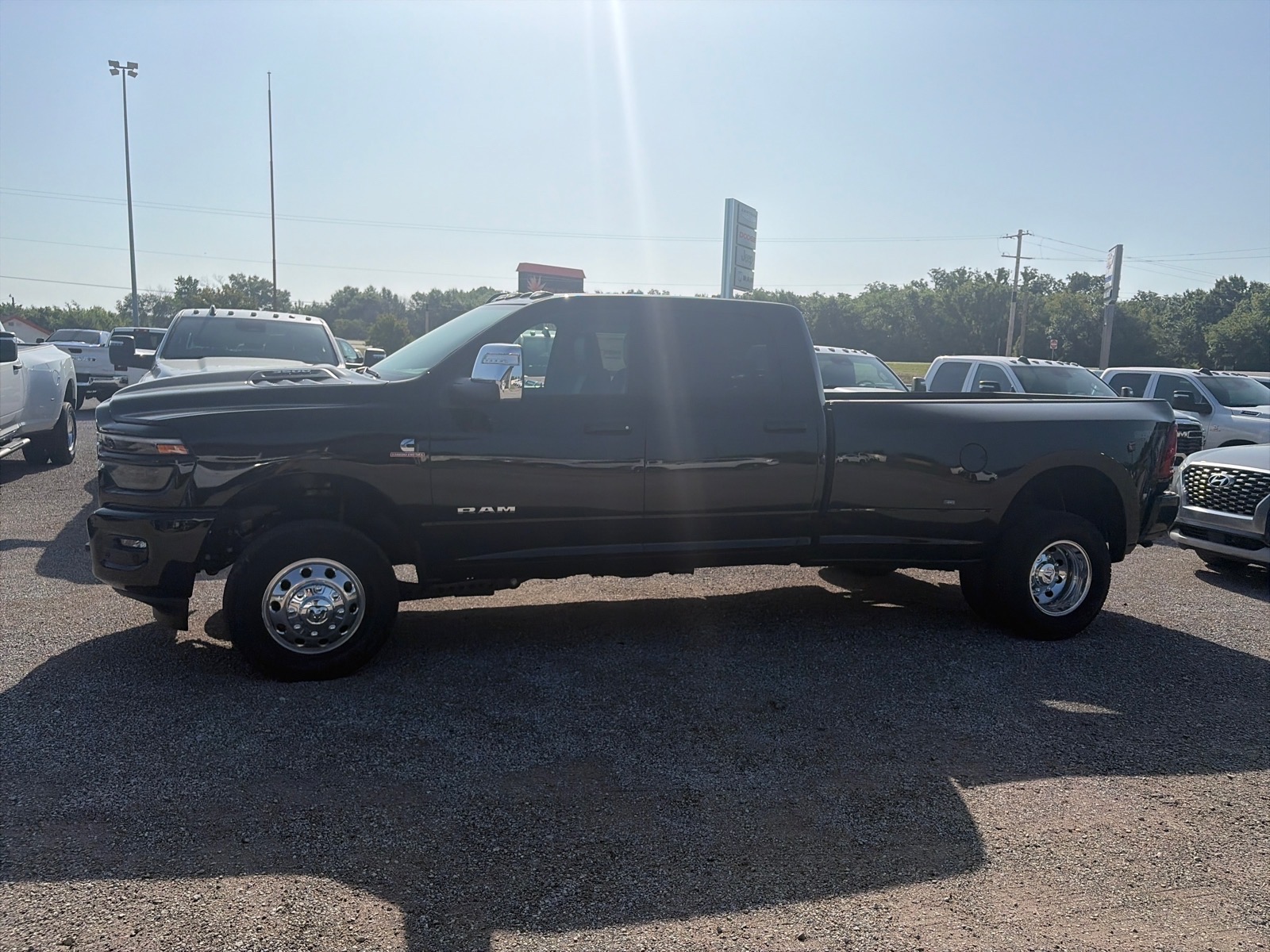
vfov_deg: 53.1
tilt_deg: -6.1
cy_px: 476
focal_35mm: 26
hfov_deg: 67.3
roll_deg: -1.3
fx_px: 954
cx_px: 635
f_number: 1.6
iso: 50
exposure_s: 1/8850
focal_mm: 5.96
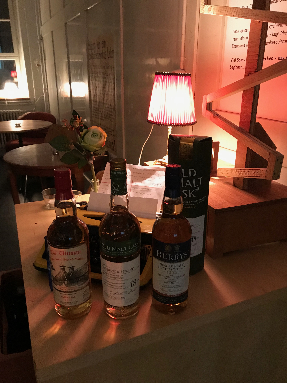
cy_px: 192
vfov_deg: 63.4
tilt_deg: -19.5
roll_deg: +0.8
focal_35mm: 28
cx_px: 144
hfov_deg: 49.7
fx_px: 310
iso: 80
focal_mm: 3.99
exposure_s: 1/7
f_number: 1.8
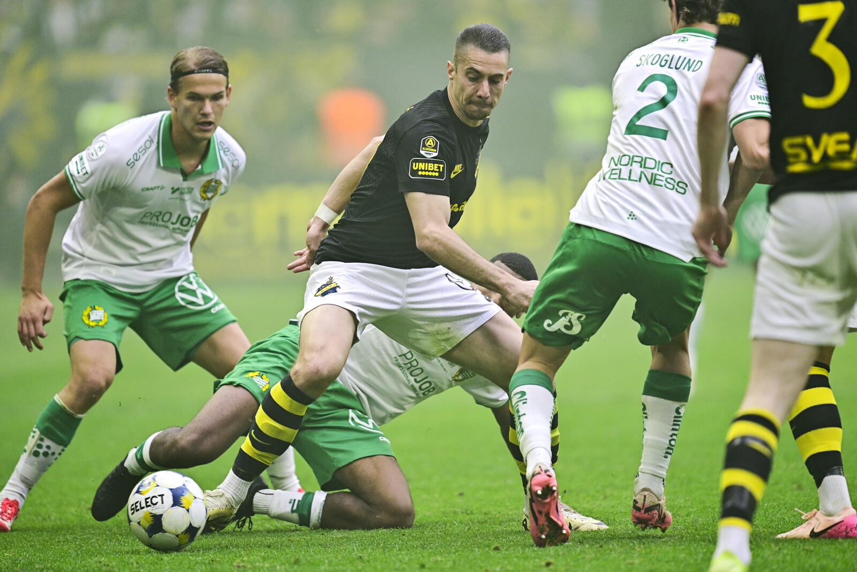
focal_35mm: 560
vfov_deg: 2.5
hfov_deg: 3.7
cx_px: 428
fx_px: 13331
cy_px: 286
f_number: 4
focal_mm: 560
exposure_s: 1/1250
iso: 900
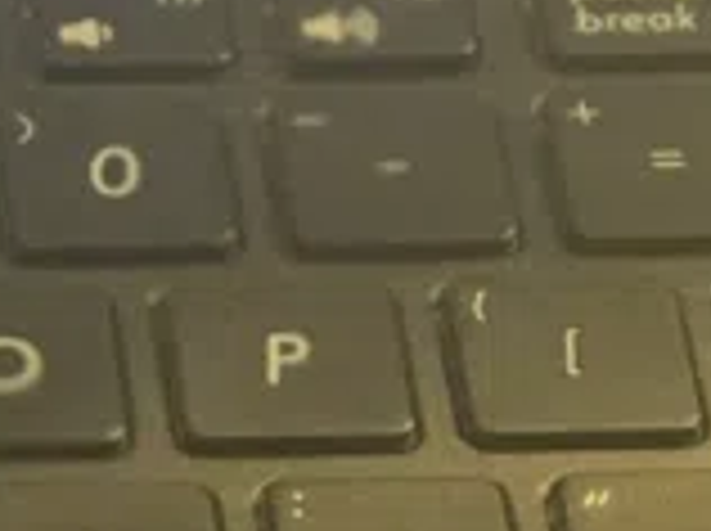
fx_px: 6932
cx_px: -405
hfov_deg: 5.8
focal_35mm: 338
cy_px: 468
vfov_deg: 4.4
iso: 320
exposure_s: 1/25
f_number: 2
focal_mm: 6
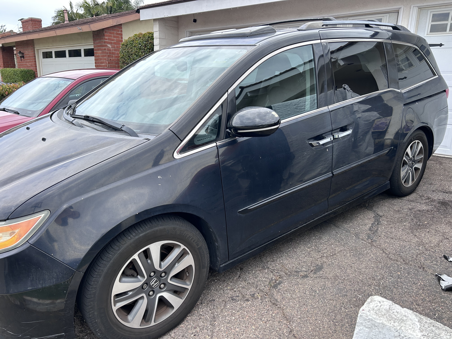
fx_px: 339
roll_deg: -1.1
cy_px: 170
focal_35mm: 26
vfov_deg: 53.1
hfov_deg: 67.3
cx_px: 226
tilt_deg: -13.6
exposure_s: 1/902
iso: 50
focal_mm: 5.7
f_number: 1.5
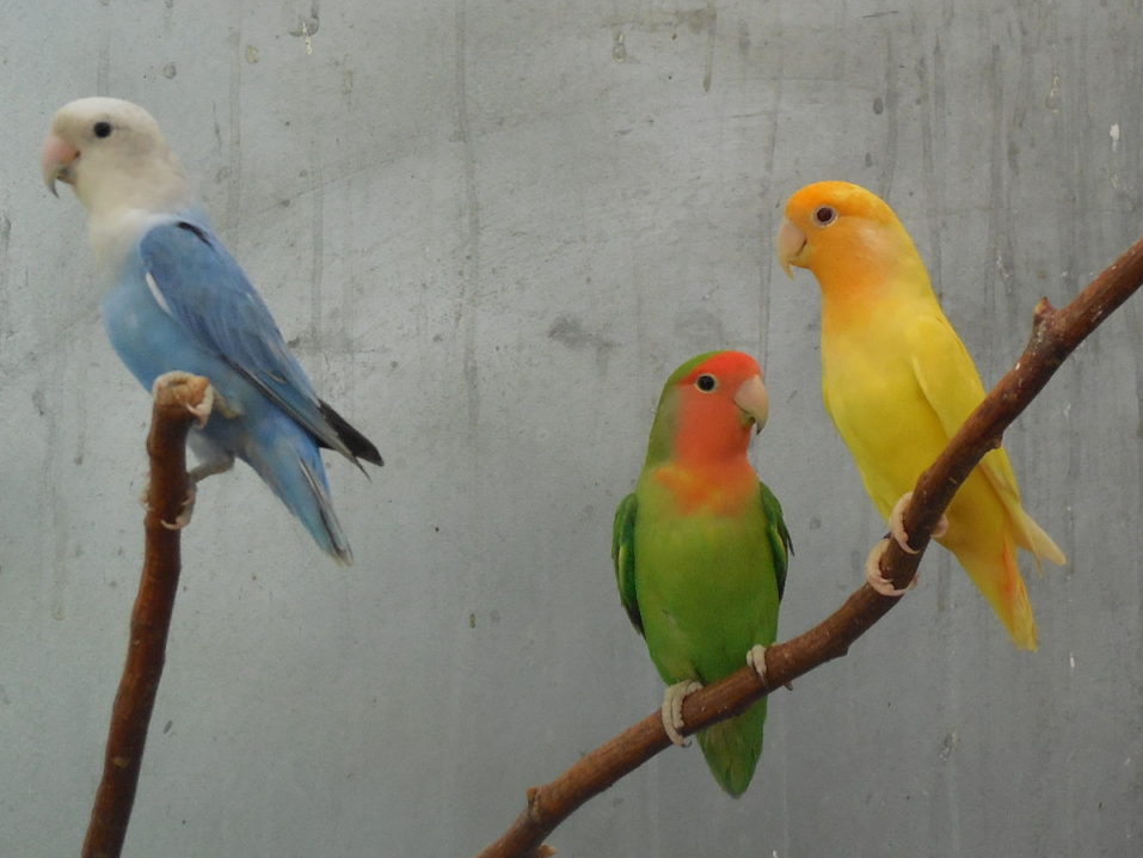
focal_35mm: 76
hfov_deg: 25.7
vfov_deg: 19.4
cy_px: 438
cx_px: 573
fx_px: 2510
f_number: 4.4
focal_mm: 12.6
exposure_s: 1/200
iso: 400
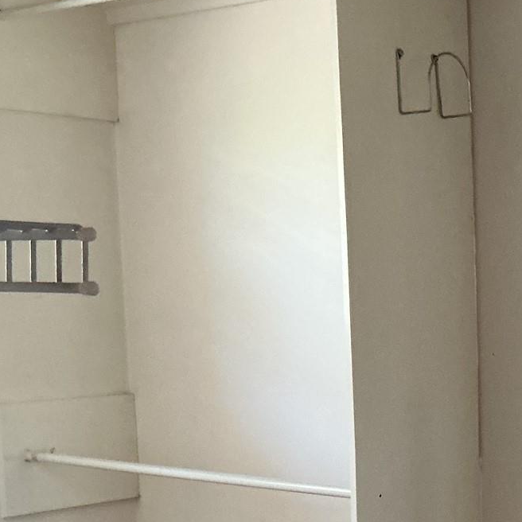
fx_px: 1365
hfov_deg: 20.3
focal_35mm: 80
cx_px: 622
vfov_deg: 21.2
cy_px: 473
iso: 250
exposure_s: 1/50
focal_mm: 3
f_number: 1.8
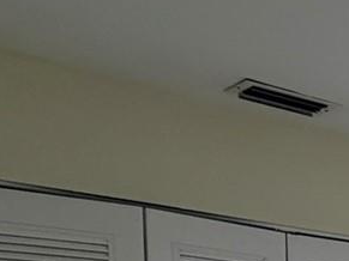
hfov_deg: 15.3
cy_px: 439
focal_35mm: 77
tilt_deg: -3.1
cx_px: 823
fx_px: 776
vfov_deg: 16.6
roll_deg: +0.0
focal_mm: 2.22
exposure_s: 1/111
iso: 80
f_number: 2.2
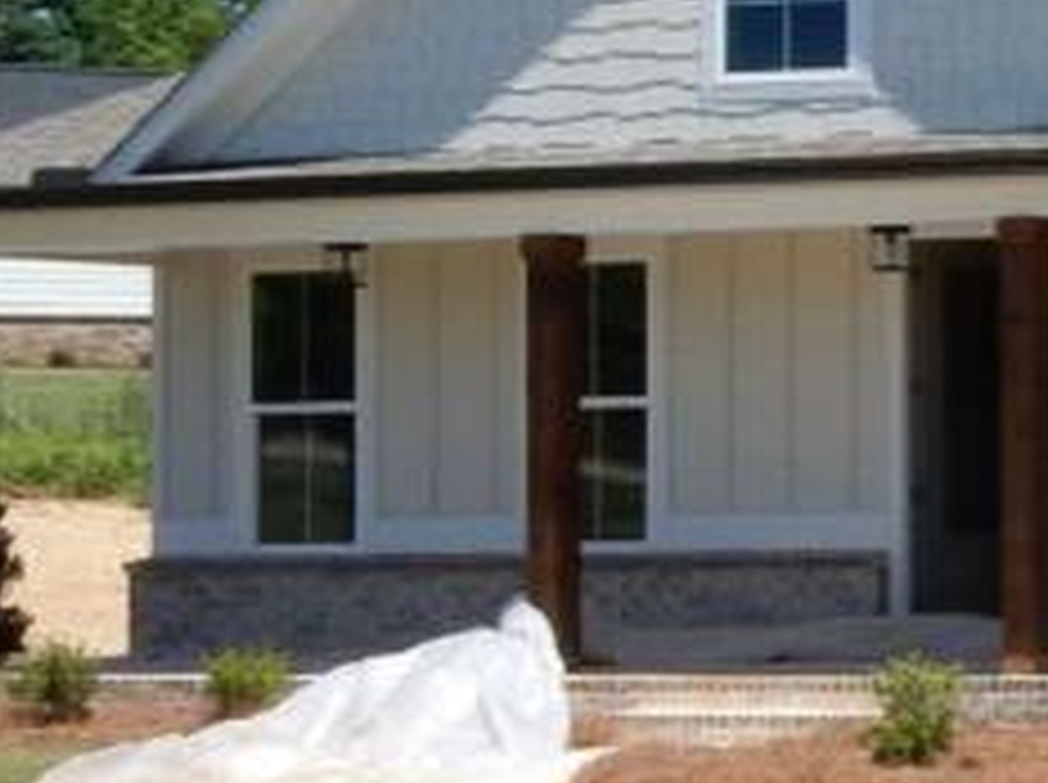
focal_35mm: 129
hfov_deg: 12.7
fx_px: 3899
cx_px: 2312
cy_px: 333
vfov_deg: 11.5
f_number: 3.7
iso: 125
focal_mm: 4.5
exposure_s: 1/1000
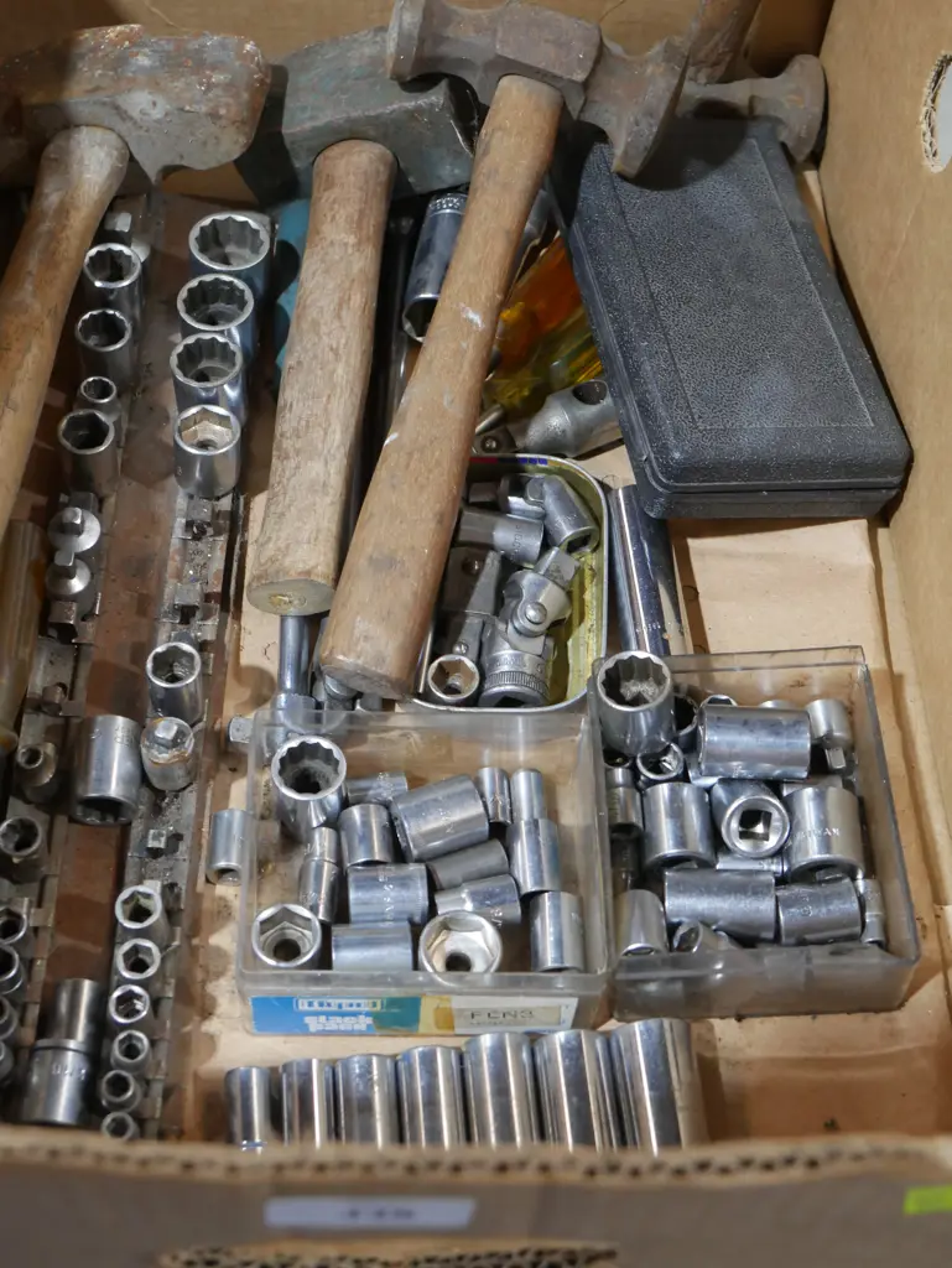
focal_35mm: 50
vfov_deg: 38.2
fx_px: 1832
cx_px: 476
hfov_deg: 29.1
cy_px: 634
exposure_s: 1/60
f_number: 5.3
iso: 1250
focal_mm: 25
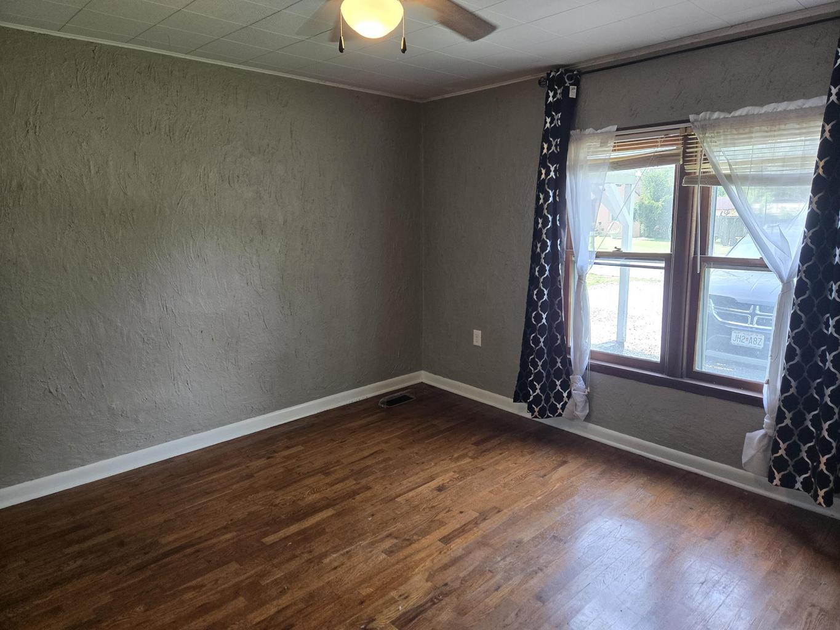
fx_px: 558
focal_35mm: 23
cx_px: 420
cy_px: 315
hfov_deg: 73.9
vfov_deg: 58.9
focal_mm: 5.4
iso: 200
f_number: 1.8
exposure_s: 1/120
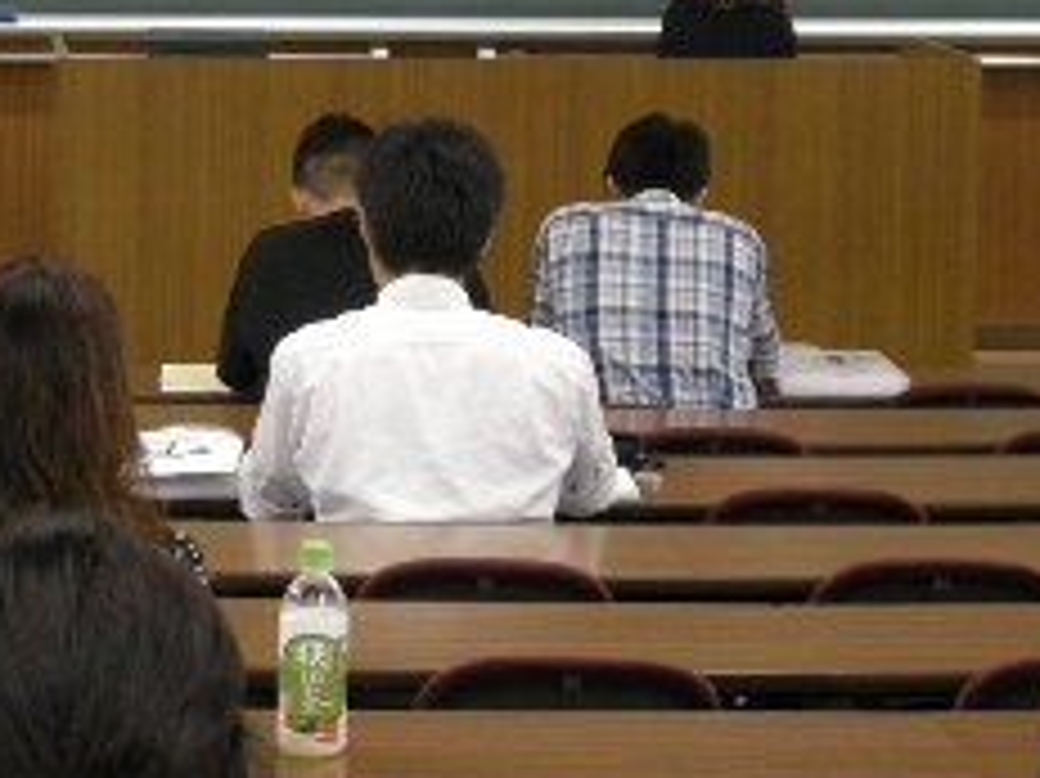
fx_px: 4384
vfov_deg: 10.1
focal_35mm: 146
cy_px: 196
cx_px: 108
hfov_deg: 13.4
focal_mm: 16.3
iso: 400
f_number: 4.3
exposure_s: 1/37.4
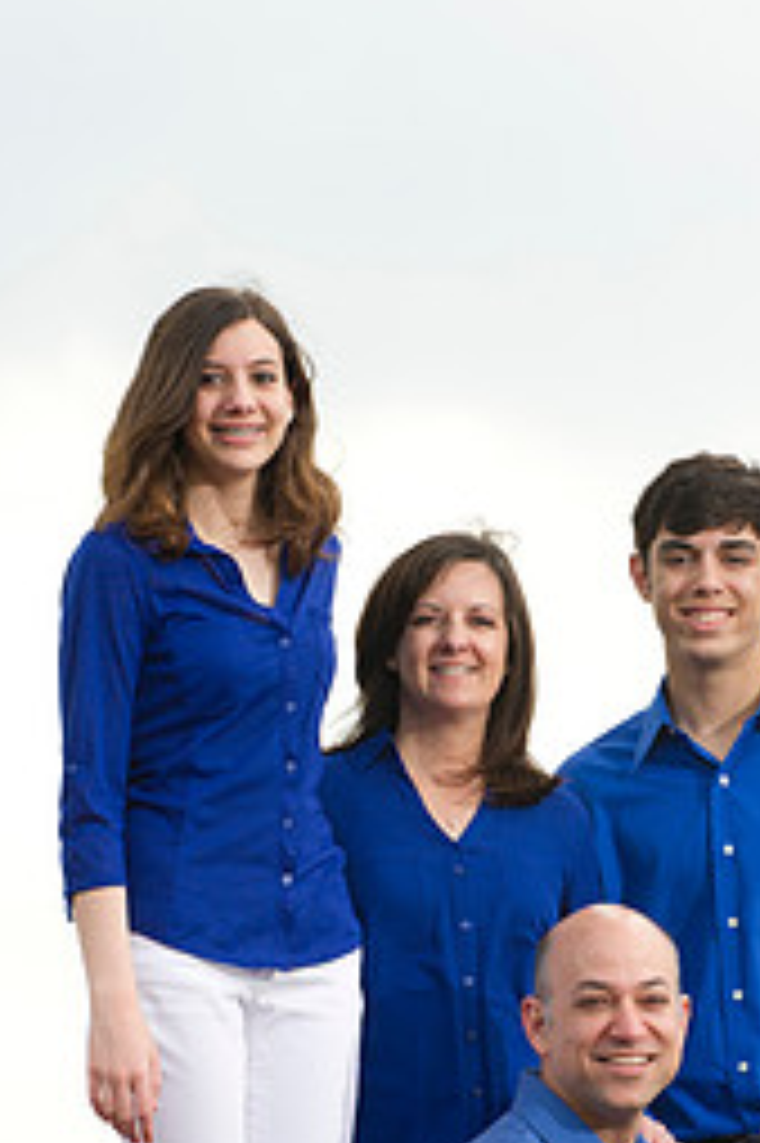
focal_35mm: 266
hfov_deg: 5.2
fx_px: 8434
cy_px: 850
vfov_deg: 7.7
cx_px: 551
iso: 320
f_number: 6.3
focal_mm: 150
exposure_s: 1/250
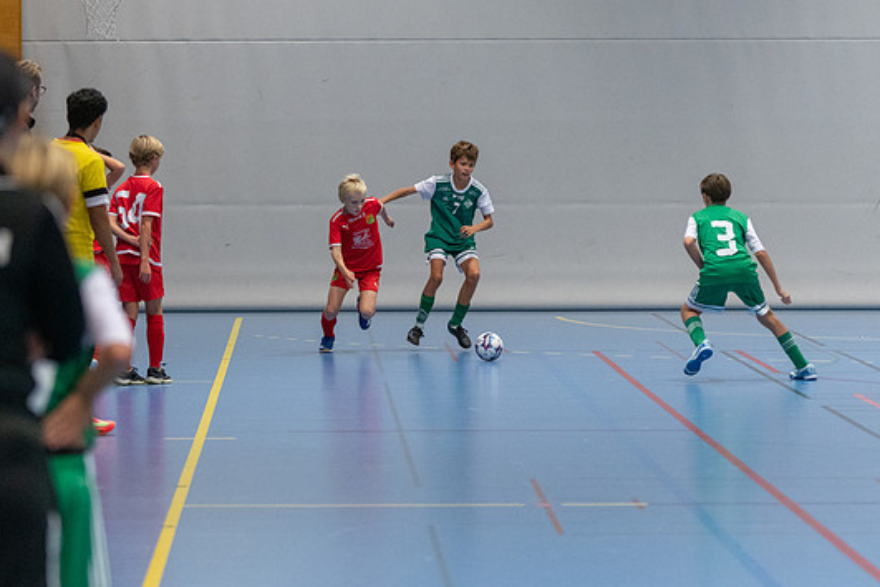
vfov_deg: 6.5
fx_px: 5157
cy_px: 319
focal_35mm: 211
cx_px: 409
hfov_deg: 9.8
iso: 1800
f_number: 2.8
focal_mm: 122
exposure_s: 1/500
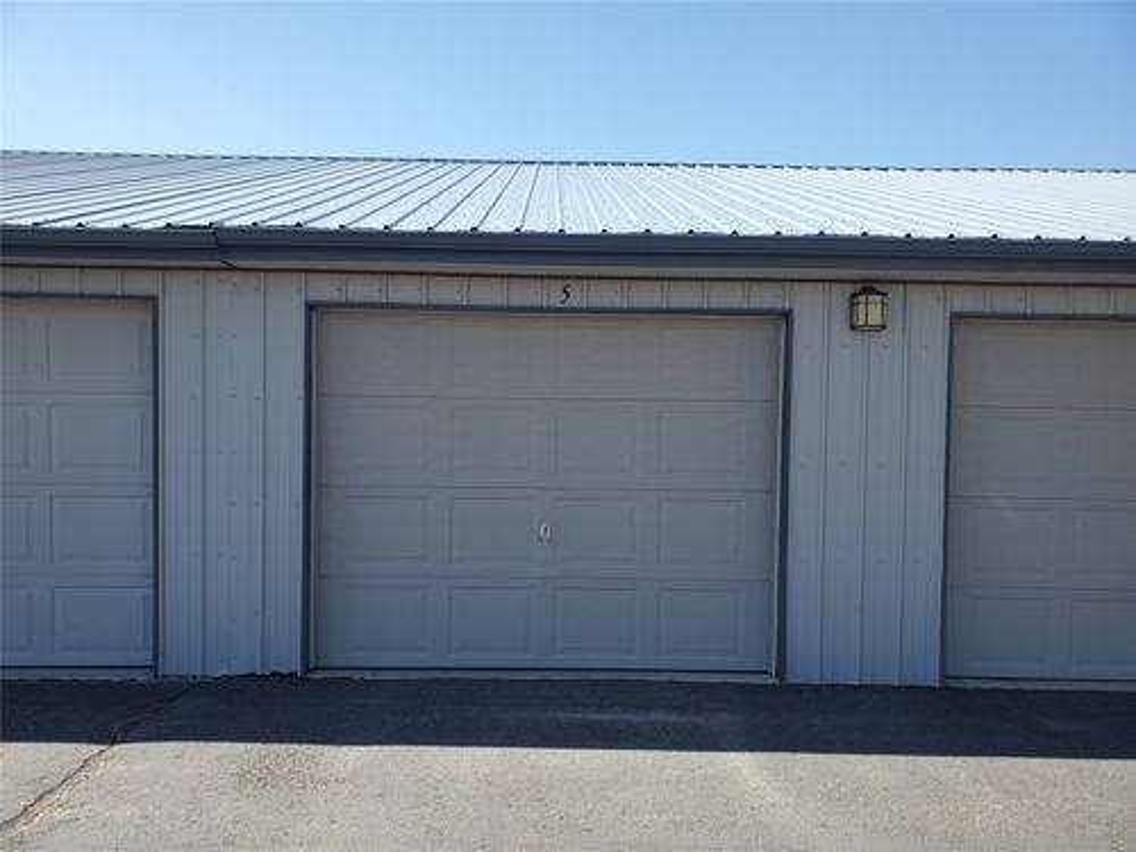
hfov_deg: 67.3
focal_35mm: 26
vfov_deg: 53.1
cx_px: 568
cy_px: 426
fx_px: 853
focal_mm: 4.3
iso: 50
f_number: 2.4
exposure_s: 1/792
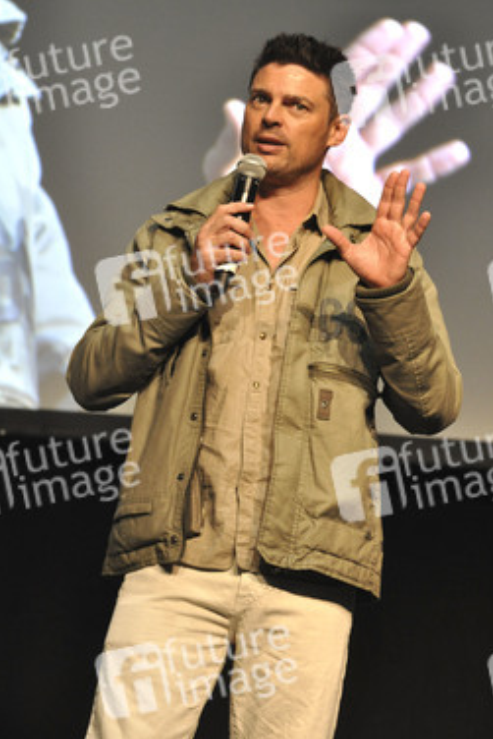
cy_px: 377
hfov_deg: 9.1
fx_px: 3110
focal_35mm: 152
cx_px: 254
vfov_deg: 13.5
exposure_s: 1/100
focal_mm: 95
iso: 1600
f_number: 5
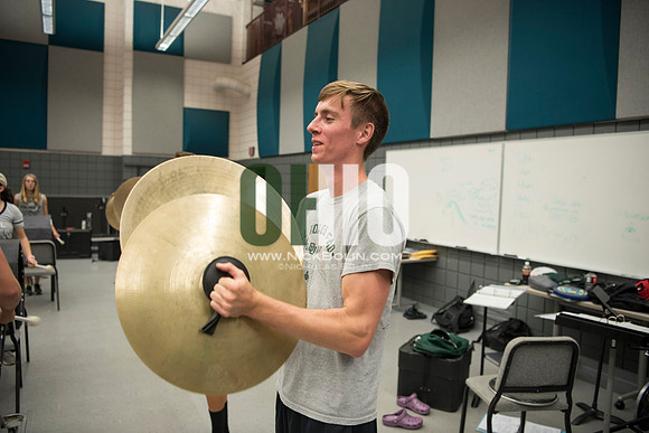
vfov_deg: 46.4
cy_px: 216
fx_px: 505
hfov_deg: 65.5
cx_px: 324
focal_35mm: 28
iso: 1250
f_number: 2.8
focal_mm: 28
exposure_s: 1/160
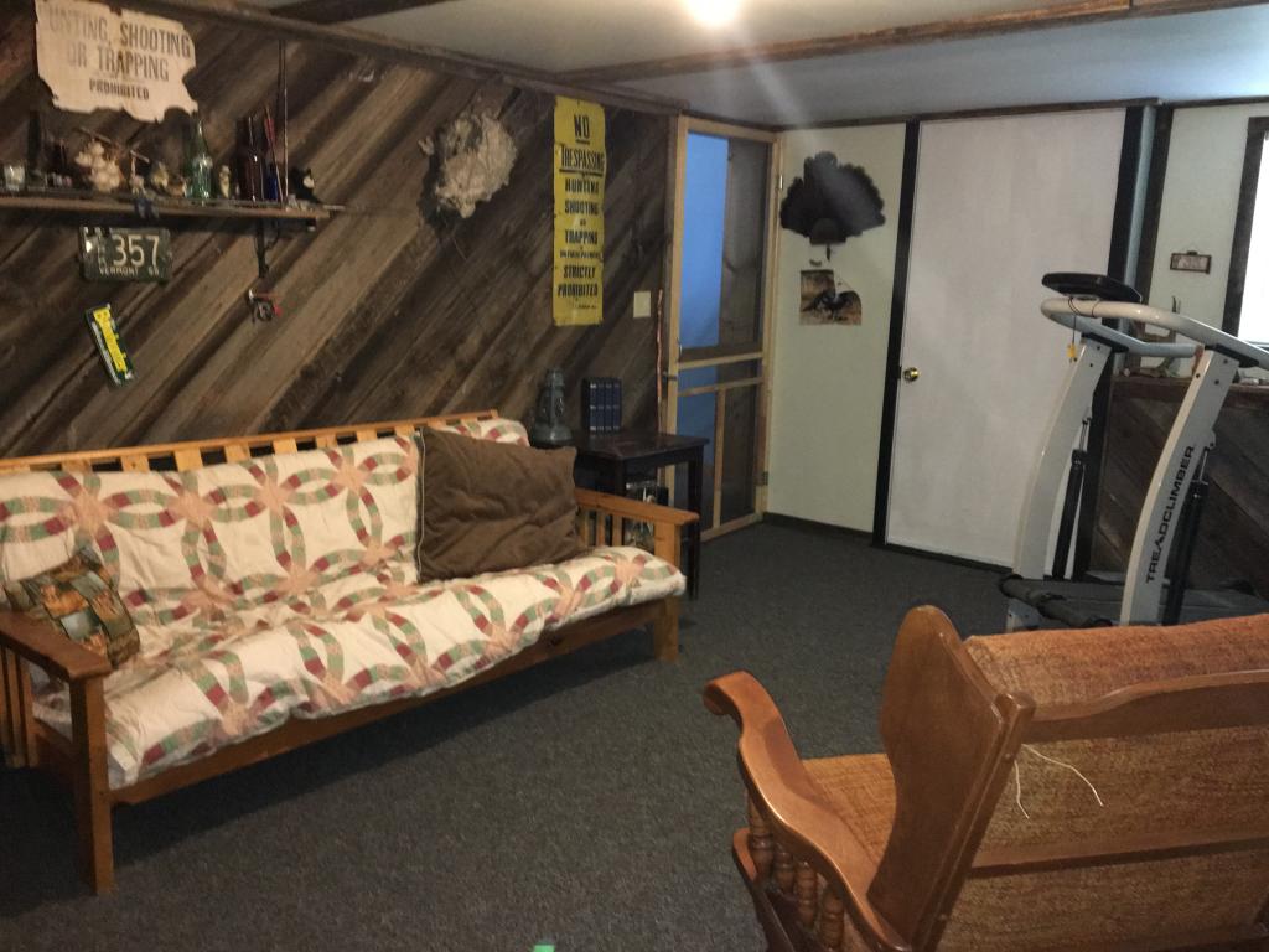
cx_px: 634
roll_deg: -0.5
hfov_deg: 61.7
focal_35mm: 29
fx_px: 1063
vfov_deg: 48.2
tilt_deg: -10.6
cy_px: 476
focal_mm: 4.15
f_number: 2.2
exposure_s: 1/16
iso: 320
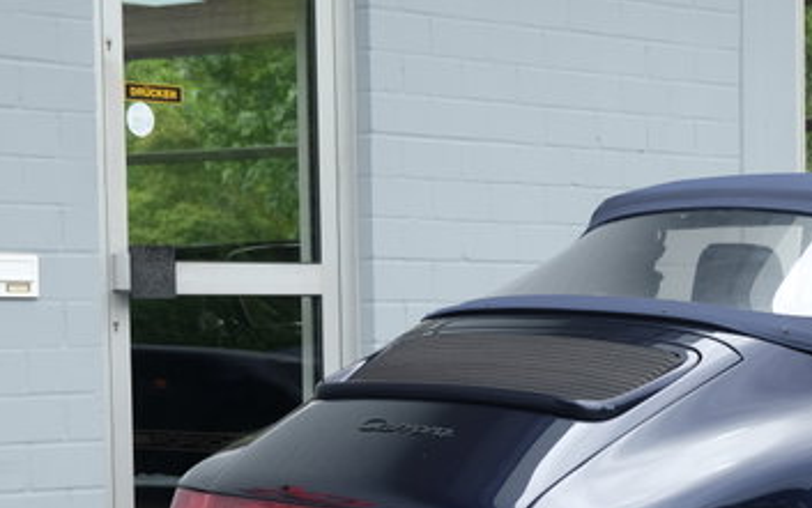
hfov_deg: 16.4
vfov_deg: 10.5
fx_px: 2745
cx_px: 828
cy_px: 460
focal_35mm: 124
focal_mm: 37.4
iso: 200
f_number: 4.5
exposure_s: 1/140
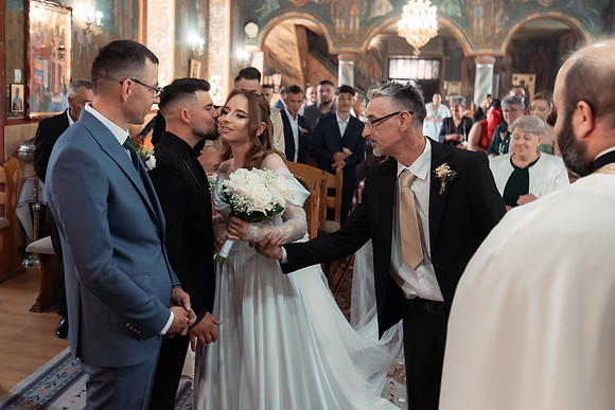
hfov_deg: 51.3
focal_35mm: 37
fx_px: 635
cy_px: 164
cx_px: 242
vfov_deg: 35.7
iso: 1250
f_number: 2.8
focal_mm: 30
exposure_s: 1/200
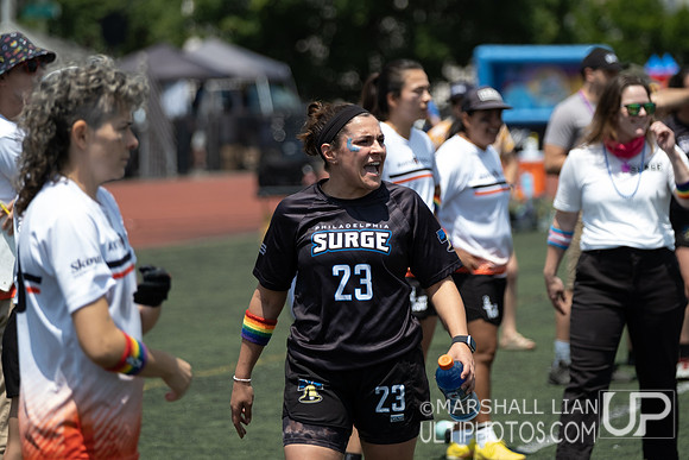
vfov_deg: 5.5
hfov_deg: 8.2
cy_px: 173
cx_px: 371
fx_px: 4828
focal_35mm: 252
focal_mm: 134.4
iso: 80
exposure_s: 1/1250
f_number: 2.8
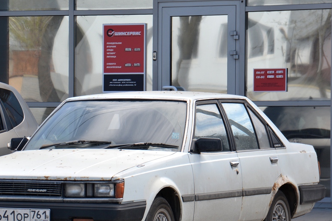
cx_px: 121
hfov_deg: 8.5
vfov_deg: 5.6
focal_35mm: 243
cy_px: 126
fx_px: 2237
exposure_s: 1/250
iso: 140
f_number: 8
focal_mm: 105
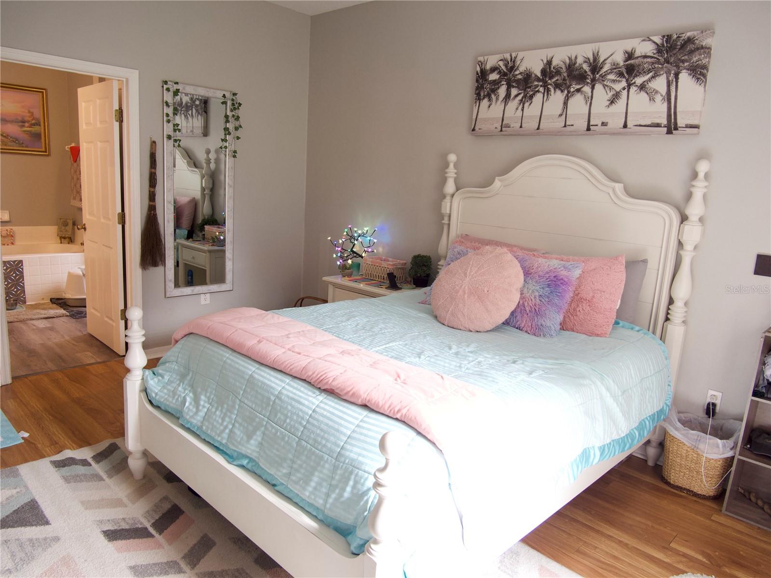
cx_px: 386
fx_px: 535
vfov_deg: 56.8
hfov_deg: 71.6
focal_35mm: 24
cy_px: 289
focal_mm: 12
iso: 1000
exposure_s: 1/60
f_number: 3.5
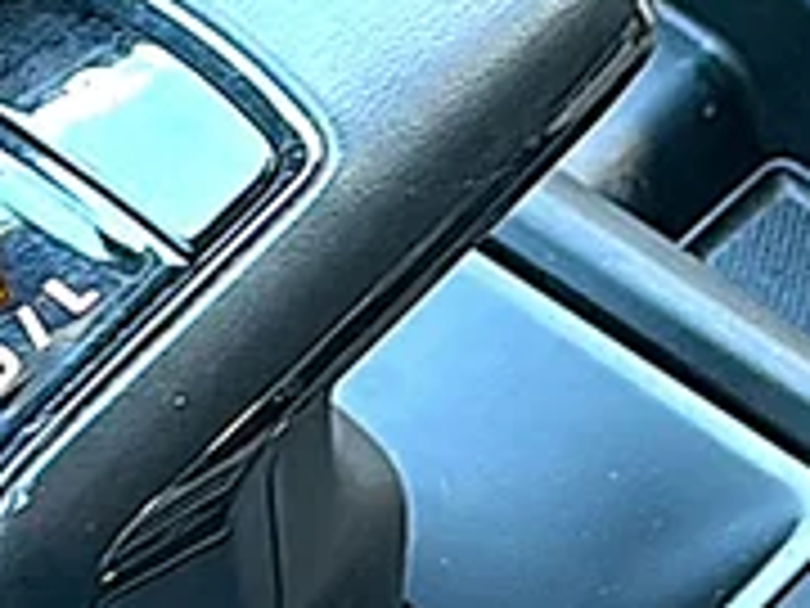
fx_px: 3908
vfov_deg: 8.9
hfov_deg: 11.7
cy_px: 462
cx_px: 756
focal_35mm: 167
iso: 100
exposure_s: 1/40
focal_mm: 6.86
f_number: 1.78
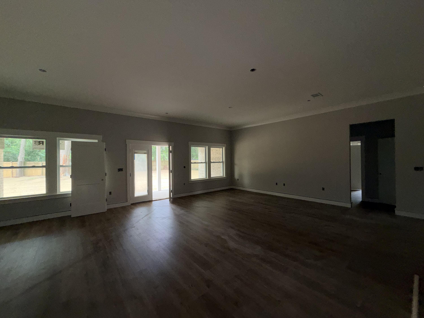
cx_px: 212
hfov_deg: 102.1
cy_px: 159
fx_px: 171
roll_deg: +0.7
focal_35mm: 14
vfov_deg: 85.7
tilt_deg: +0.0
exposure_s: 1/60
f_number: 2.2
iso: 100
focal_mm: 2.22
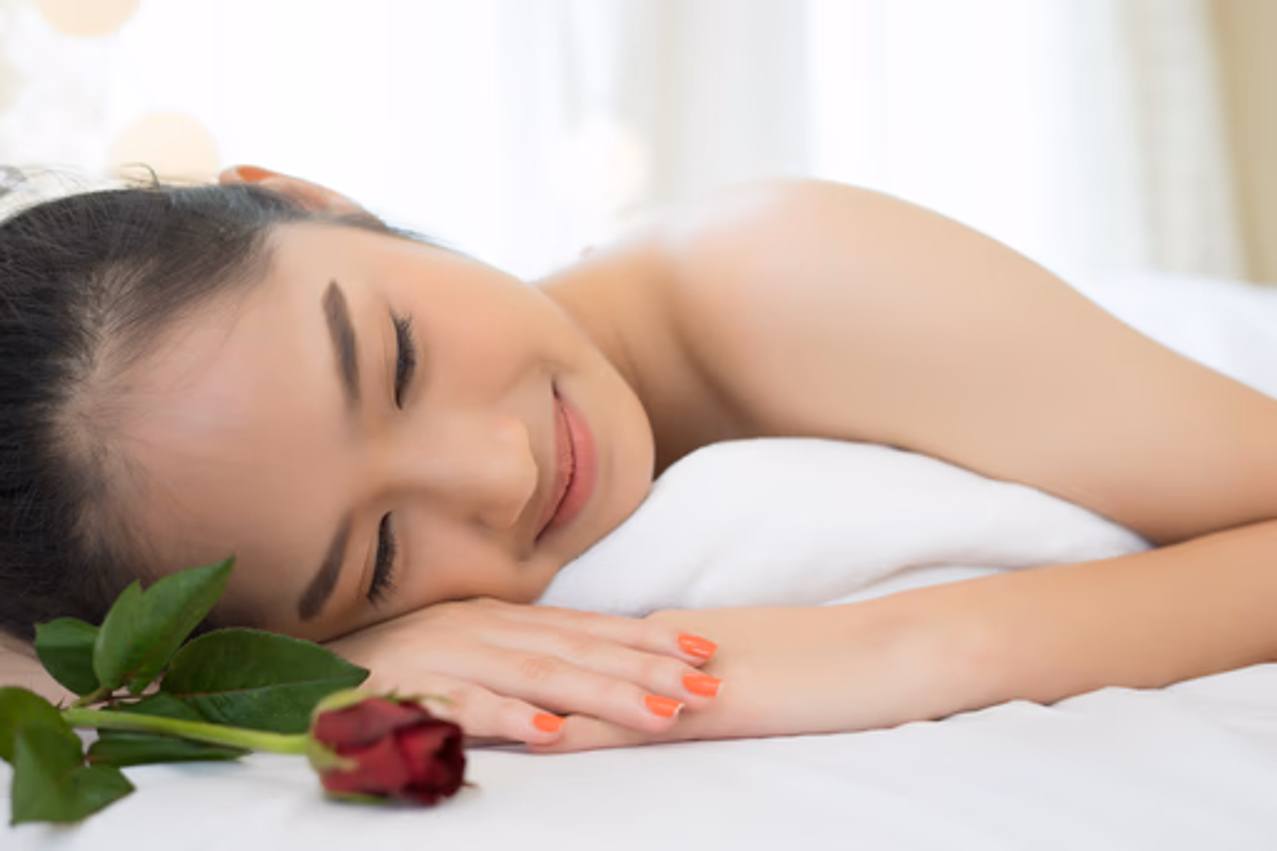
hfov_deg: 39.6
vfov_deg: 27.0
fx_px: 1773
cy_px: 426
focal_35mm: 50
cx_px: 638
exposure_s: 1/100
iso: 400
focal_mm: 50
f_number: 3.5
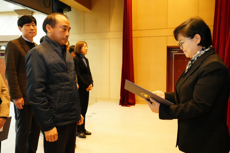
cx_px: 115
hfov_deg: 55.8
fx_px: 217
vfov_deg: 38.9
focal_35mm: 34
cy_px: 76
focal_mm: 34
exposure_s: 1/160
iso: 16000
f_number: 5.6
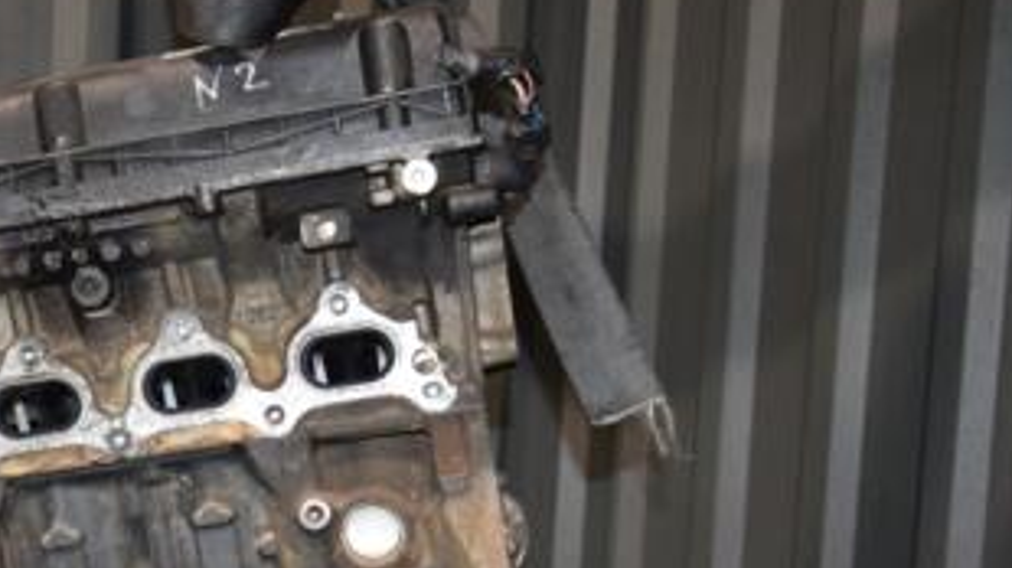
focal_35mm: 76
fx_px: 2039
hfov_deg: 27.2
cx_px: 163
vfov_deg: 15.5
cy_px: 607
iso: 800
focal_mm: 25
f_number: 5
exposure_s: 1/60
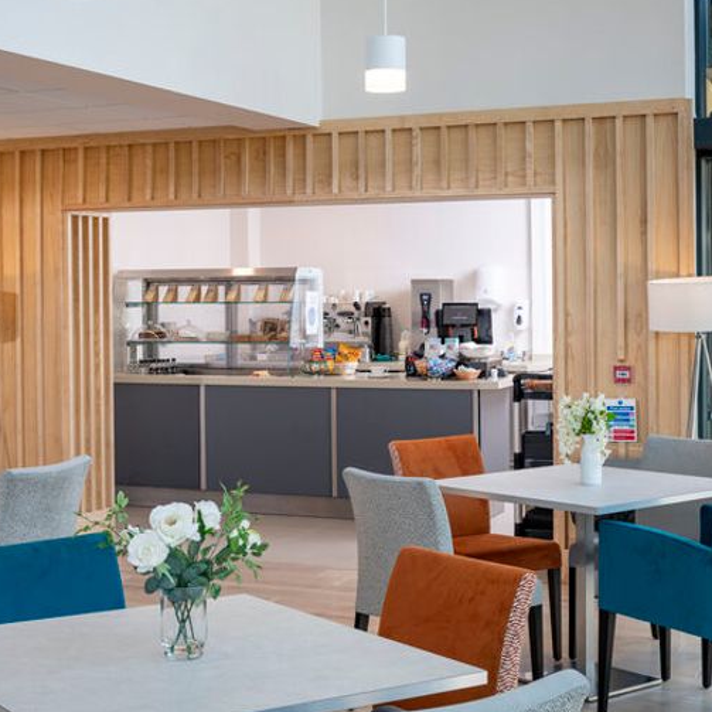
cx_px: 236
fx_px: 1350
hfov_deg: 29.3
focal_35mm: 58
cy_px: 352
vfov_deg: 29.6
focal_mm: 45
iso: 100
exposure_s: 1/10
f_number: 11
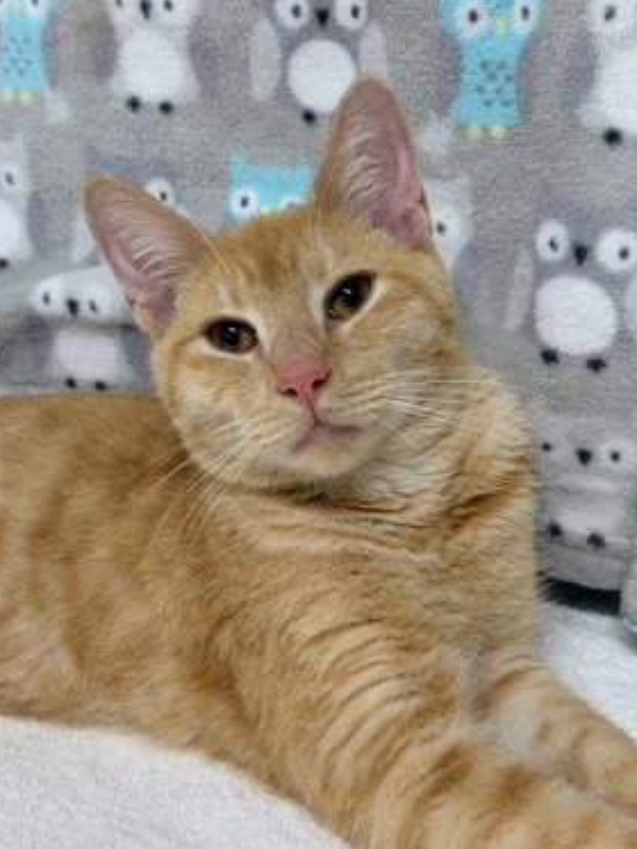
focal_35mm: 54
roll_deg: -1.5
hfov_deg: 27.0
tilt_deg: -14.8
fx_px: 1324
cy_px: 460
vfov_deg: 35.5
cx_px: 326
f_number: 1.78
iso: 125
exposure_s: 1/60
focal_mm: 6.76
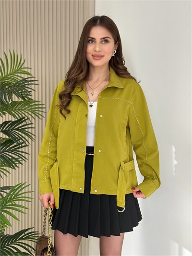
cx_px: 96
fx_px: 355
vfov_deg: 39.6
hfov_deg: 30.3
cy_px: 128
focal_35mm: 48
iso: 80
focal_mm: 6.86
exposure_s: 1/315
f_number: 1.78
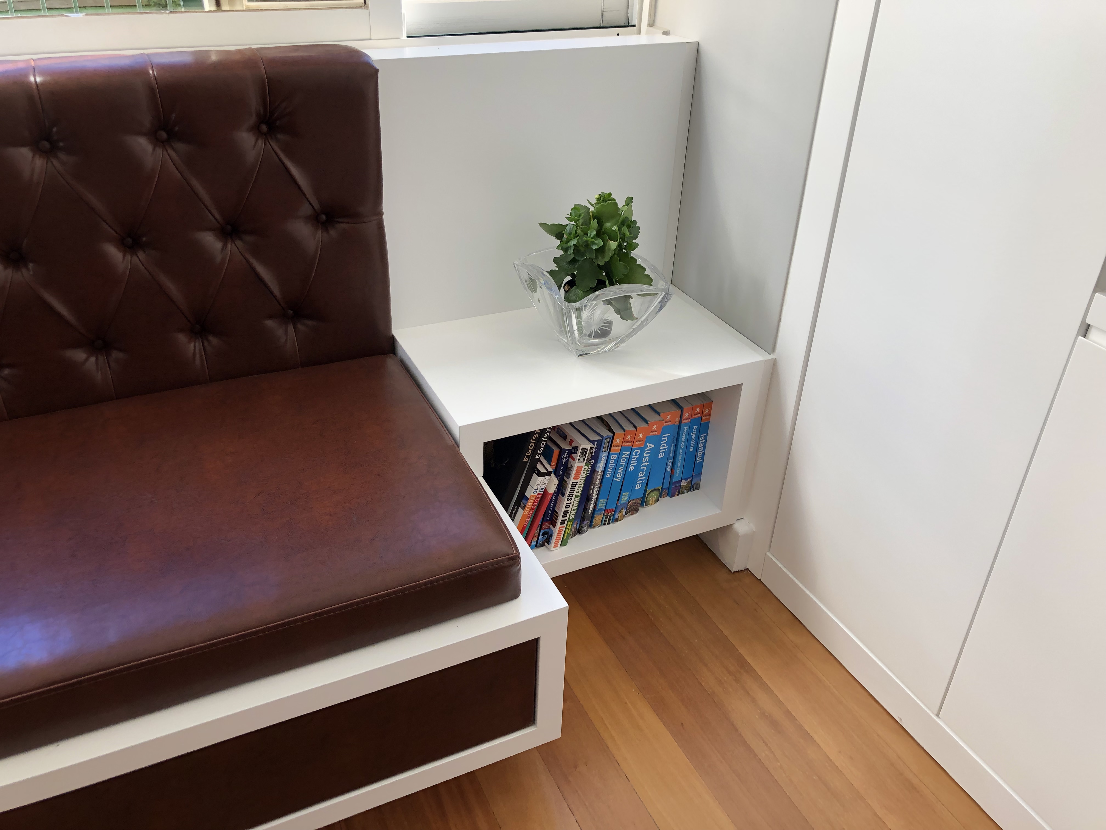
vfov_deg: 49.7
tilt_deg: -30.9
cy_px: 415
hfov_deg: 63.4
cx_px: 553
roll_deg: -1.0
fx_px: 895
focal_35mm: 28
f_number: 1.8
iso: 64
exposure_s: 1/120
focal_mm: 3.99
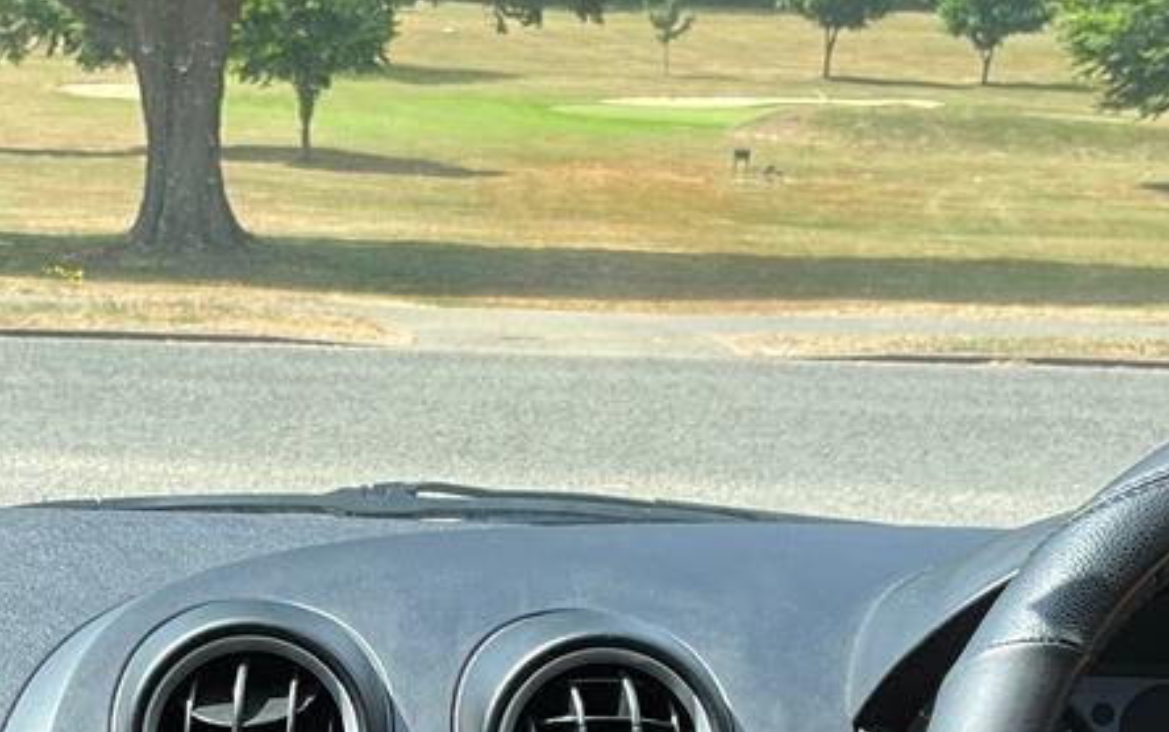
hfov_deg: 24.7
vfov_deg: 15.0
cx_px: 313
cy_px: 974
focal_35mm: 83
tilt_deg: -20.6
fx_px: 2646
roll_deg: -3.7
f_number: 1.8
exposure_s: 1/428
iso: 25
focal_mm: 3
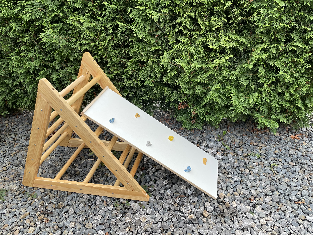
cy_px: 118
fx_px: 235
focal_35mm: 26
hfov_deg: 67.3
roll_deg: +1.4
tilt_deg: -32.2
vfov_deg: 53.1
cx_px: 156
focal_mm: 4.2
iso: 40
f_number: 1.6
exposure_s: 1/121
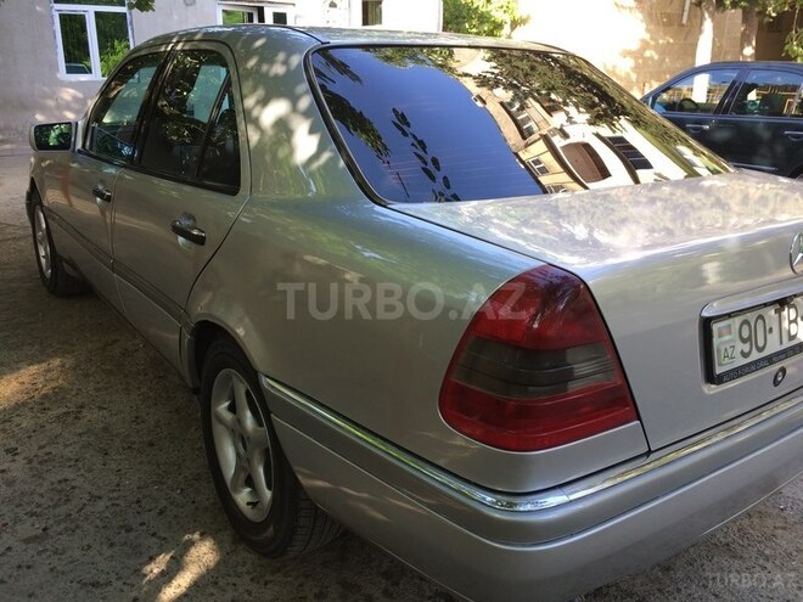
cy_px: 301
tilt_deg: -16.8
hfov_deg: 61.7
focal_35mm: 29
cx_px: 402
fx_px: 673
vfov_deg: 48.2
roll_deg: -0.9
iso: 32
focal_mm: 4.15
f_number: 2.2
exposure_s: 1/116
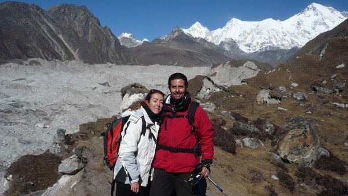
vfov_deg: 30.4
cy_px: 88
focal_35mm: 39
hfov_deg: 51.6
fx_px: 360
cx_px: 174
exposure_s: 1/640
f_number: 8
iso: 100
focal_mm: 5.8
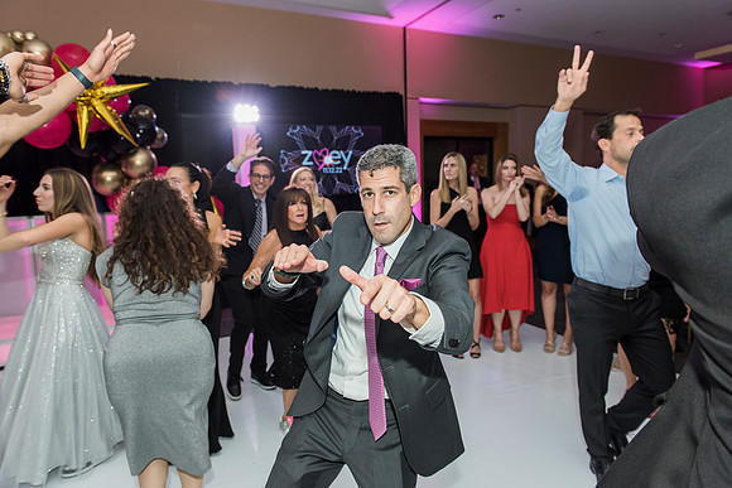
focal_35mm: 24
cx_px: 366
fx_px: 488
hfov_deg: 73.7
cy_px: 244
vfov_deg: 53.2
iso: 1000
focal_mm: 24
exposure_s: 1/100
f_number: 4
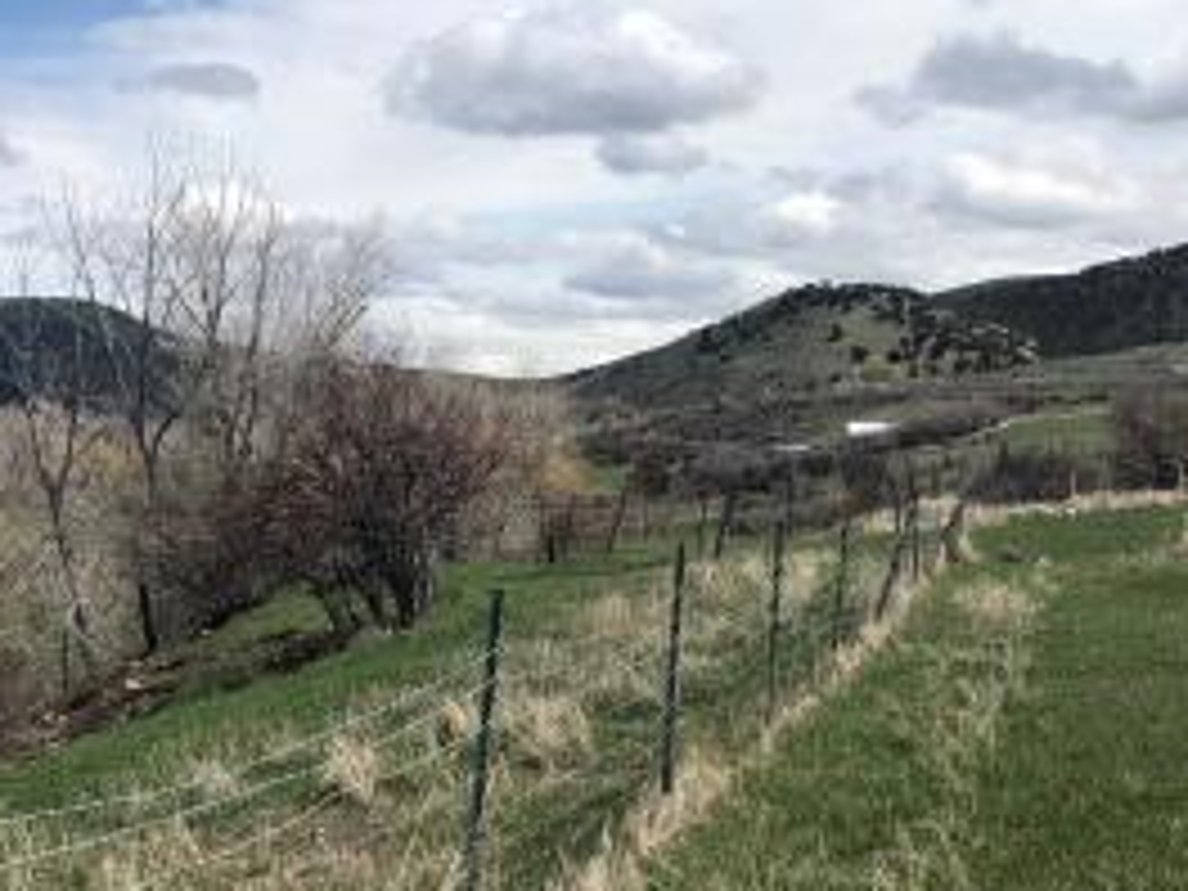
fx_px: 2334
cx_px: 432
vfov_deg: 21.5
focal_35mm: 68
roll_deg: -1.4
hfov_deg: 28.4
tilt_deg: -5.5
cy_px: 634
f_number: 1.8
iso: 20
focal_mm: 3.99
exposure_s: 1/3745
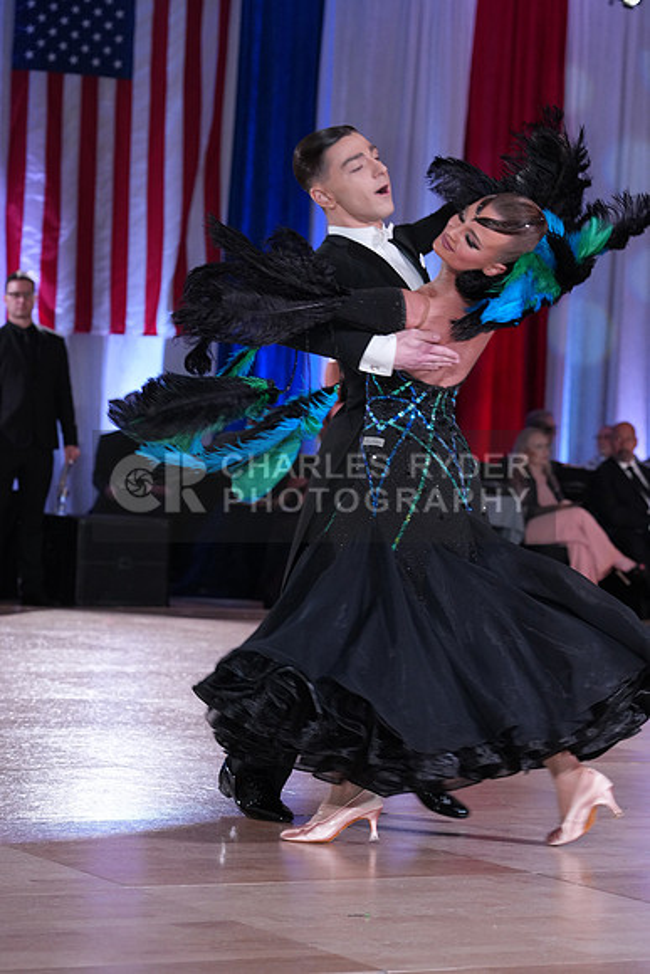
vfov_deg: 19.5
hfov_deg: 13.0
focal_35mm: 105
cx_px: 325
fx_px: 2842
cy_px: 487
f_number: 5
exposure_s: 1/250
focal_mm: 105
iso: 2500
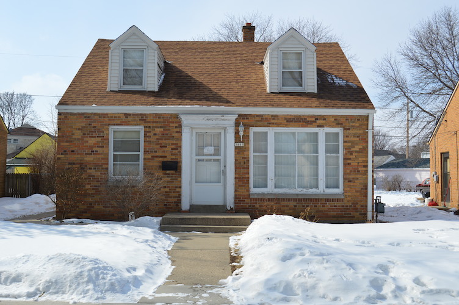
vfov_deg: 34.1
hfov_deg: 49.6
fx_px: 497
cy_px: 152
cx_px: 230
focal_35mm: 39
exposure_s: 1/250
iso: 100
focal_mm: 26
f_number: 8
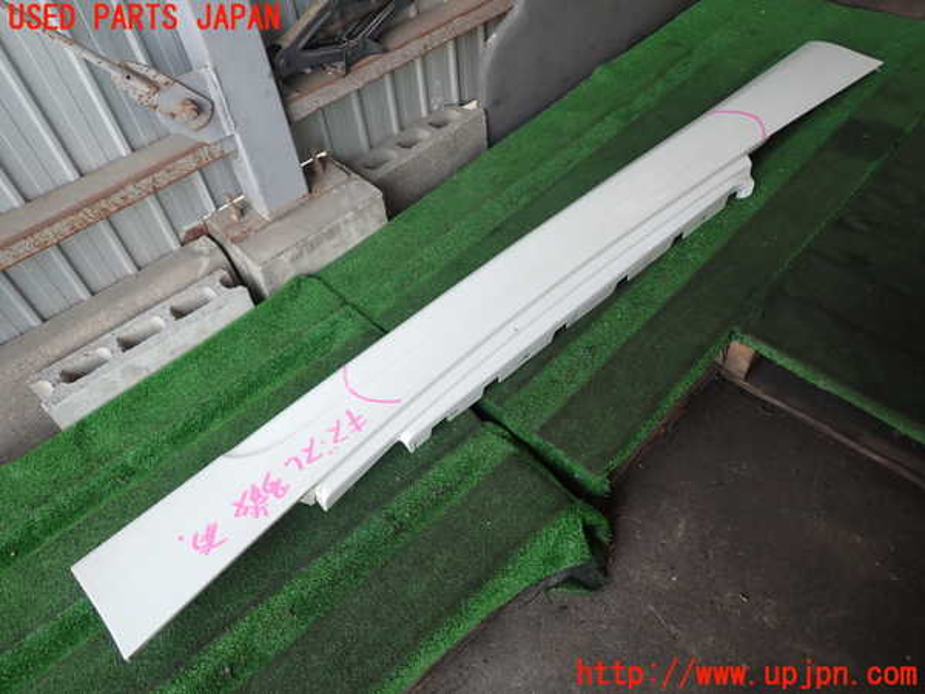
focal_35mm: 25
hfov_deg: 69.4
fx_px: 668
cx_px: 462
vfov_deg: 54.9
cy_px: 347
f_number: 2
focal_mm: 4.5
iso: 100
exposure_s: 1/100
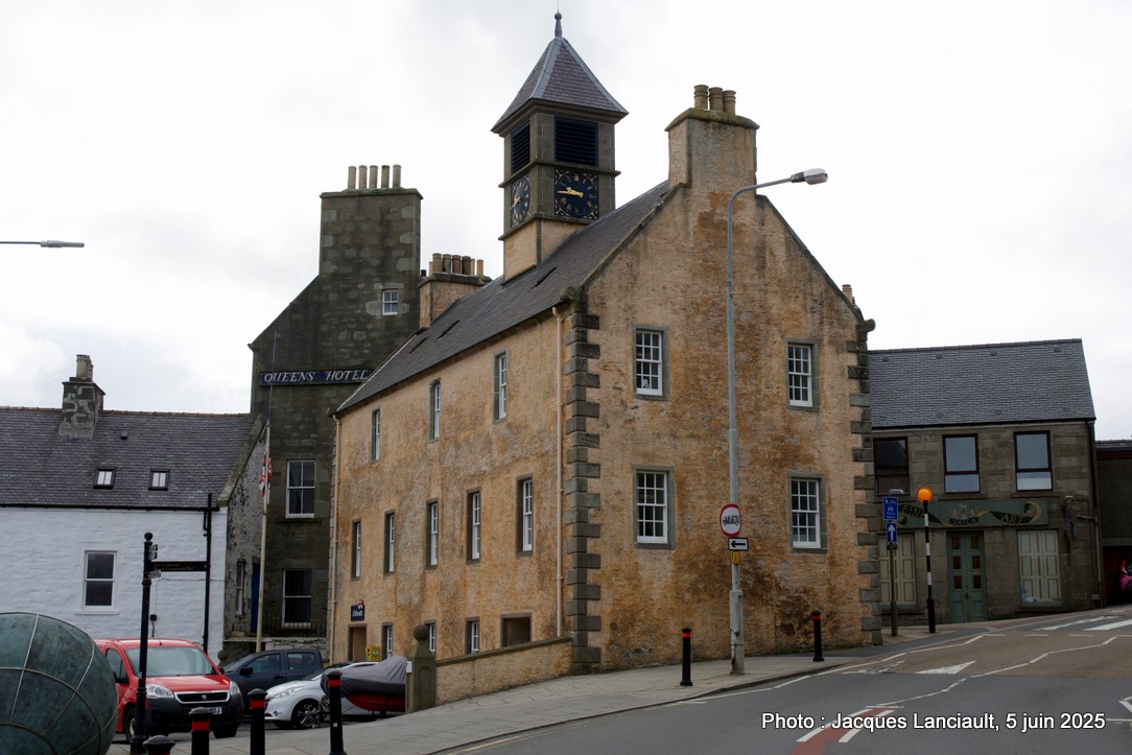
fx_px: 1352
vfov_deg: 31.2
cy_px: 378
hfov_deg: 45.4
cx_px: 566
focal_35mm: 43
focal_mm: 29
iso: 100
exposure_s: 1/200
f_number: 7.1
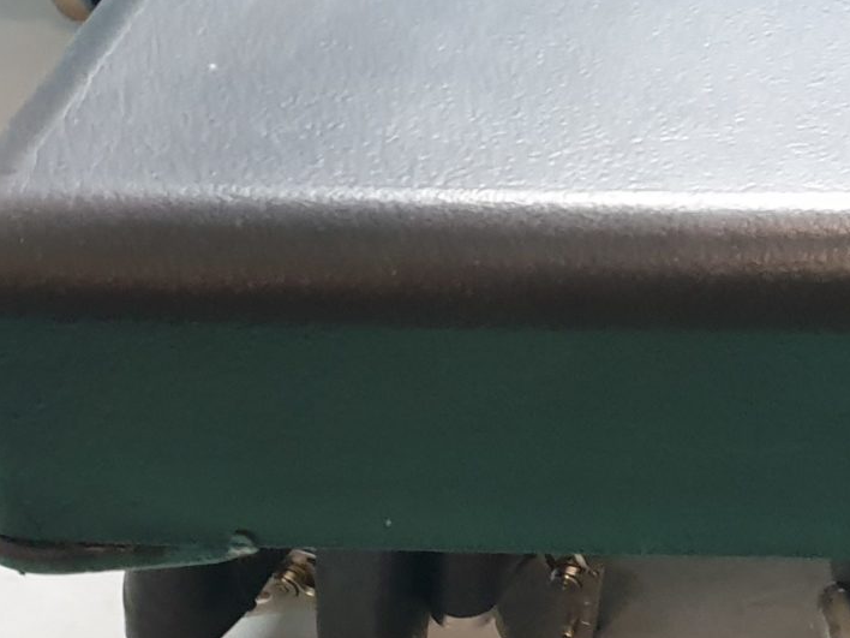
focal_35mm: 94
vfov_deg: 15.4
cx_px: 1285
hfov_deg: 18.4
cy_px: -23
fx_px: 2308
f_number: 2.4
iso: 320
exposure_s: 1/25
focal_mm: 4.3
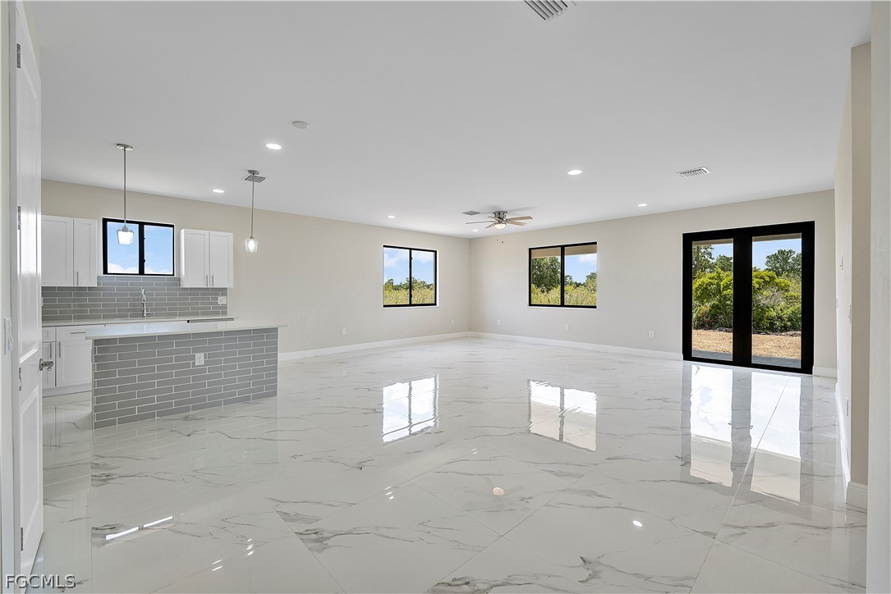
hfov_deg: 100.4
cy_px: 297
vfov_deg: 77.4
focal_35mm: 15
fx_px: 371
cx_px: 446
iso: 100
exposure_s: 1/125
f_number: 4
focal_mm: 10
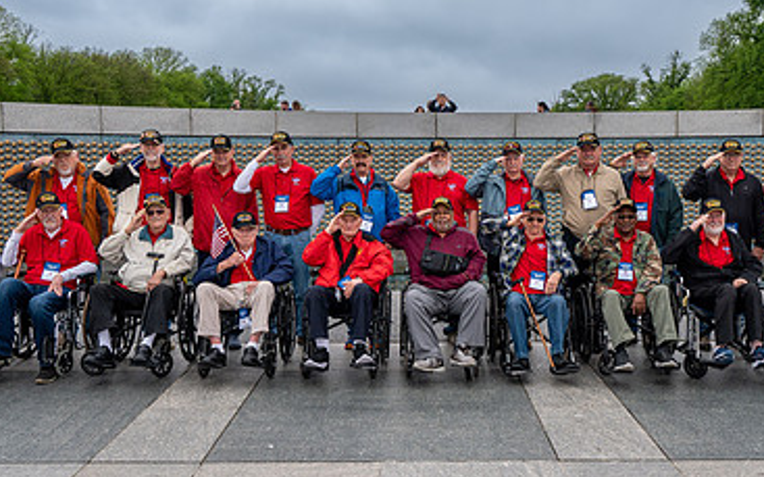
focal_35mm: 40
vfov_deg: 31.9
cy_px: 269
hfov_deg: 49.2
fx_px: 832
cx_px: 430
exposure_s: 1/640
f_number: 8
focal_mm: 24
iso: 500
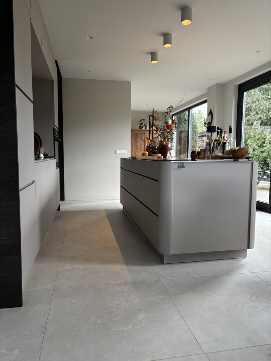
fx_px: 271
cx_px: 136
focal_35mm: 26
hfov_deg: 53.1
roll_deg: -1.3
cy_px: 180
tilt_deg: -6.1
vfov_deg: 67.3
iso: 320
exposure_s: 1/59
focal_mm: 5.96
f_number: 1.6
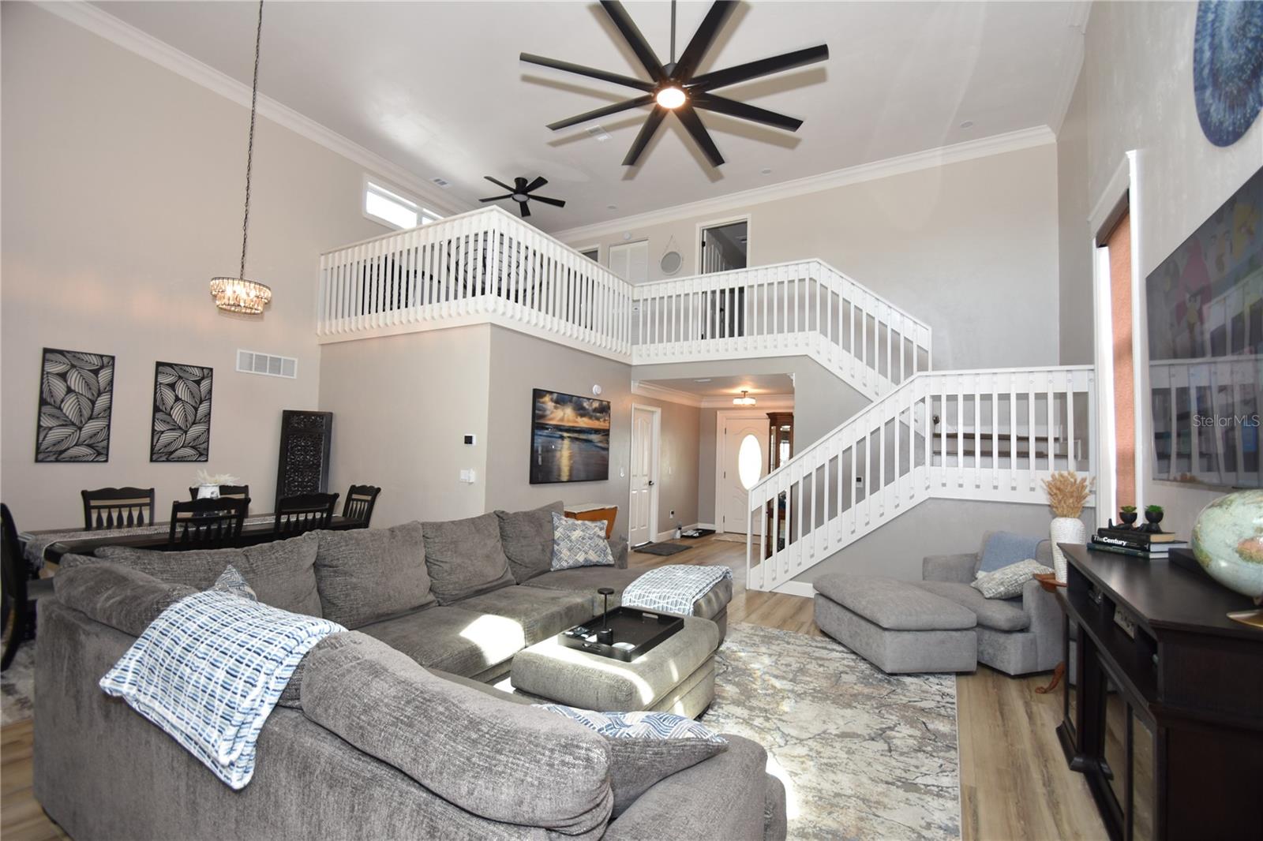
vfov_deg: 77.3
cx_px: 632
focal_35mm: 15
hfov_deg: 100.4
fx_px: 526
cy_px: 420
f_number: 4
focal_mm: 10
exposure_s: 1/60
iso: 320
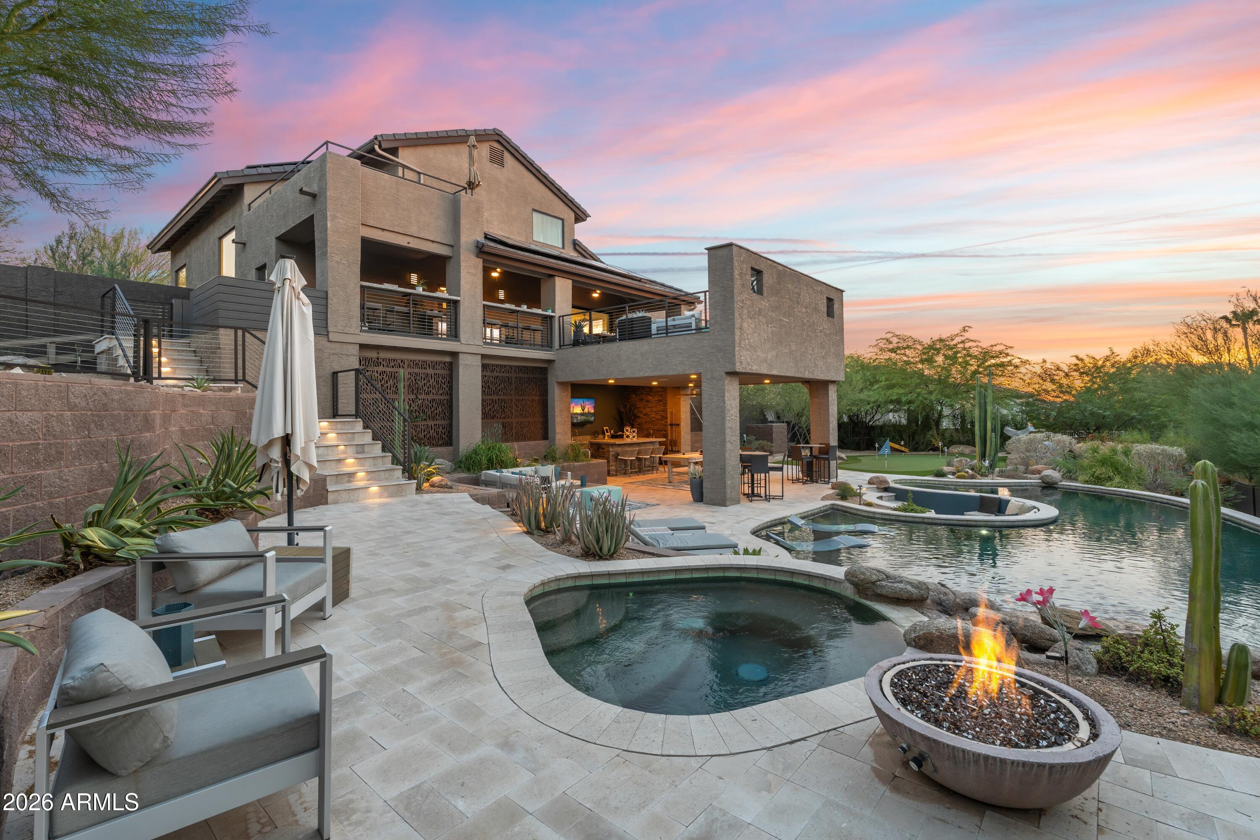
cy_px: 420
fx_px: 560
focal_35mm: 16
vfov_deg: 73.7
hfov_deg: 96.7
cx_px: 630
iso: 800
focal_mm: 16
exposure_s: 1/320
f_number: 7.1
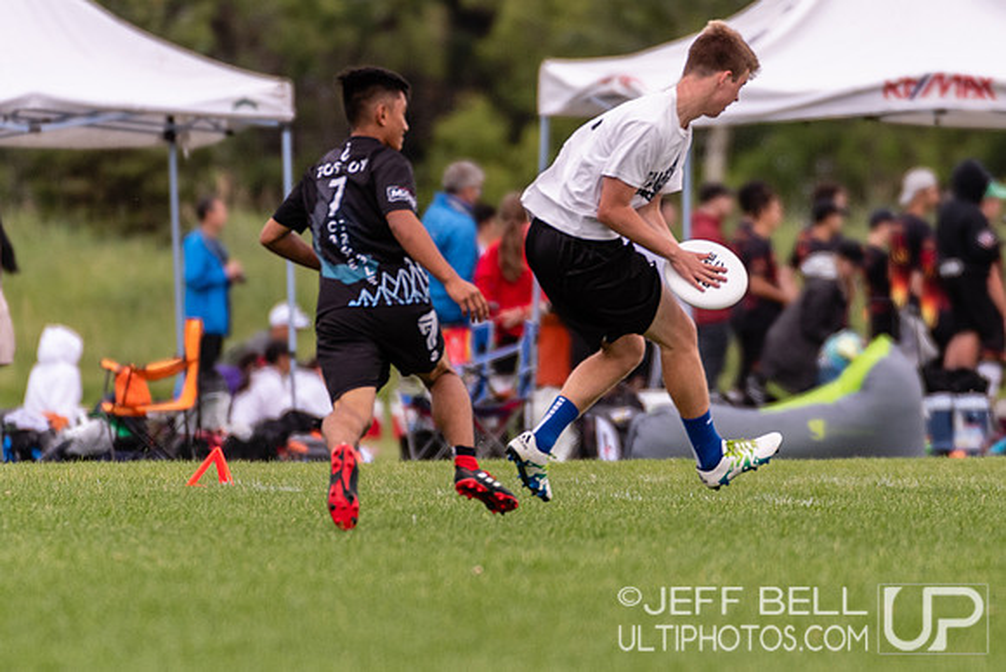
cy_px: 245
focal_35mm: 979
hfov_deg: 2.1
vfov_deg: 1.4
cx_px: 721
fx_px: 27365
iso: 360
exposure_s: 1/1000
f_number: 4
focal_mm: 400
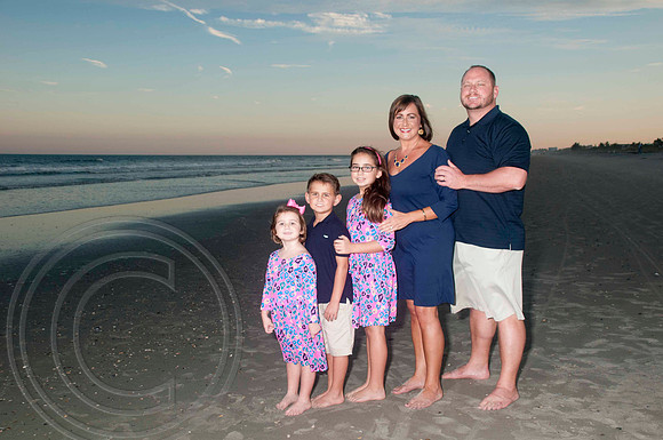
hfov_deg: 49.6
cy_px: 220
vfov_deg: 34.1
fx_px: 717
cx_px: 332
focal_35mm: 39
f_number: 8
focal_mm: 26
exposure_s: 1/160
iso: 200
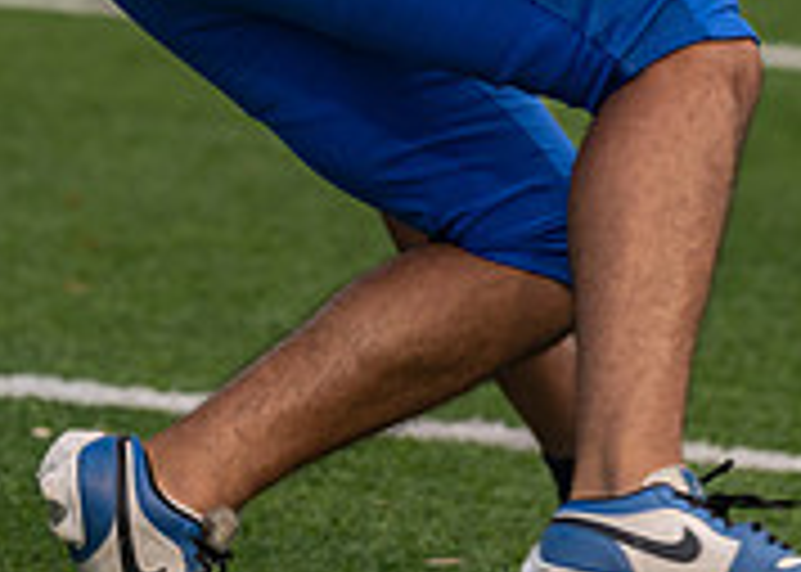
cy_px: -293
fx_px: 9983
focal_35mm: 439
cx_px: 181
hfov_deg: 4.6
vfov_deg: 3.3
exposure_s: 1/1250
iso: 500
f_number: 2.8
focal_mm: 123
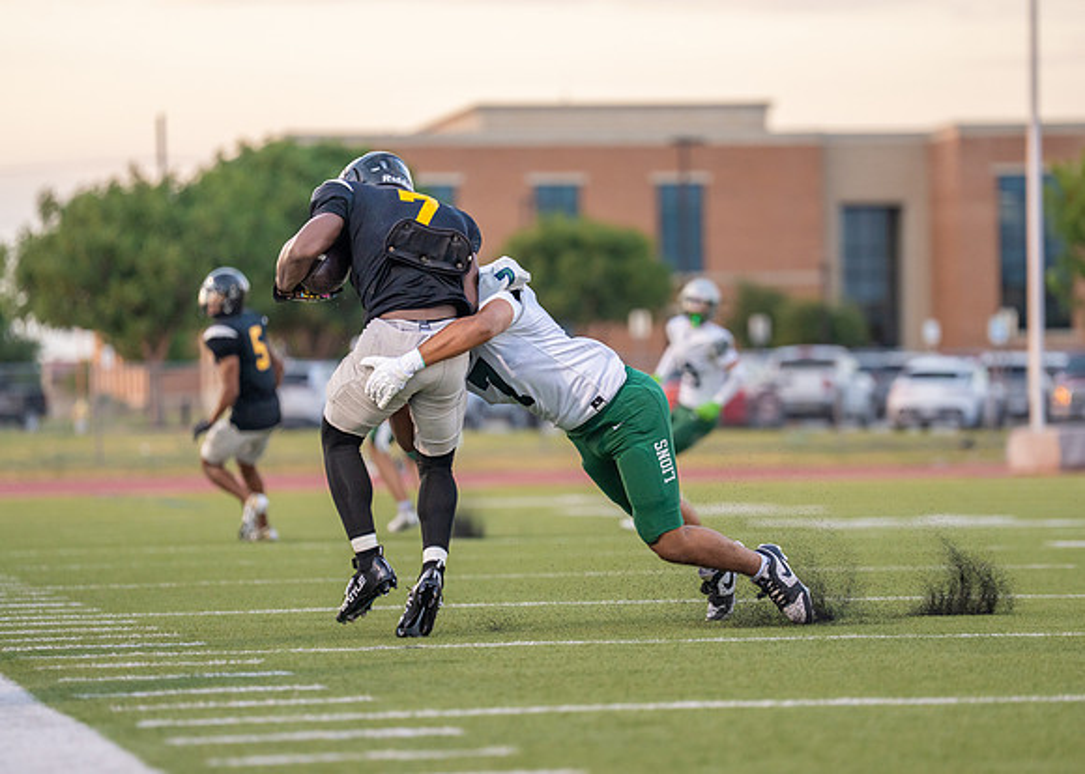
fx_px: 6401
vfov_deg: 6.9
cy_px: 416
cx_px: 628
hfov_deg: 9.7
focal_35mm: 208
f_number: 2.8
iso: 1250
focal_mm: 171
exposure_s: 1/1250
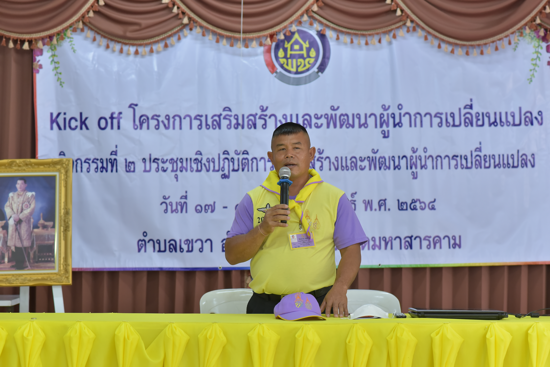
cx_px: 275
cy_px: 184
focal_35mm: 85
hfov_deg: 23.9
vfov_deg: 16.1
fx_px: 1299
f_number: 2.8
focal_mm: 85
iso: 1600
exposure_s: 1/200
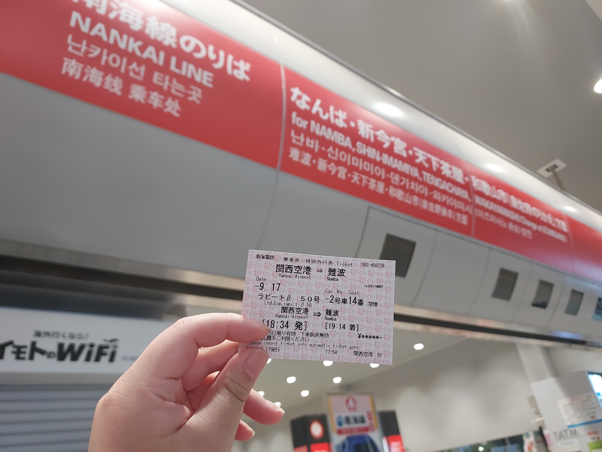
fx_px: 417
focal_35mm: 24
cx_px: 301
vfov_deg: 56.8
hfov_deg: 71.6
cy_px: 226
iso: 400
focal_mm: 4.6
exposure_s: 1/50
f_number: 1.8
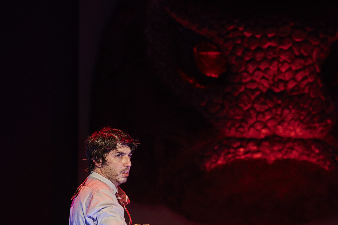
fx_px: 1793
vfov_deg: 7.2
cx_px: 197
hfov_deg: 10.8
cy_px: 145
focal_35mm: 191
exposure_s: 1/160
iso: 2000
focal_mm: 140
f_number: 2.8
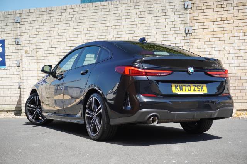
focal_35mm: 57
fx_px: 391
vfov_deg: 23.8
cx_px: 124
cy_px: 82
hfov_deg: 35.1
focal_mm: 38
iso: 160
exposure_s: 1/160
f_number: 5.6
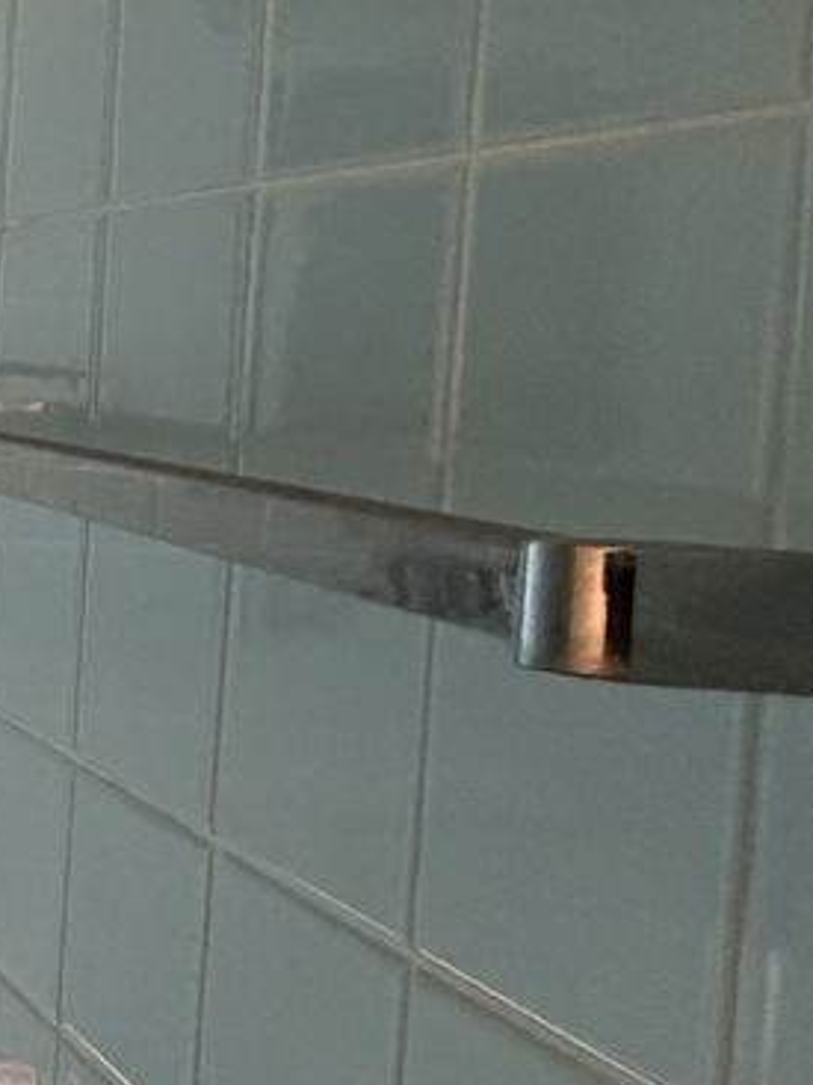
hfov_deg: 15.0
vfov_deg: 34.7
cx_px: -1153
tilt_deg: -4.4
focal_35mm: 55
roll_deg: -0.9
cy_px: 390
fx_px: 1723
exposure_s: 1/108
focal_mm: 2.22
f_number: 2.2
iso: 320
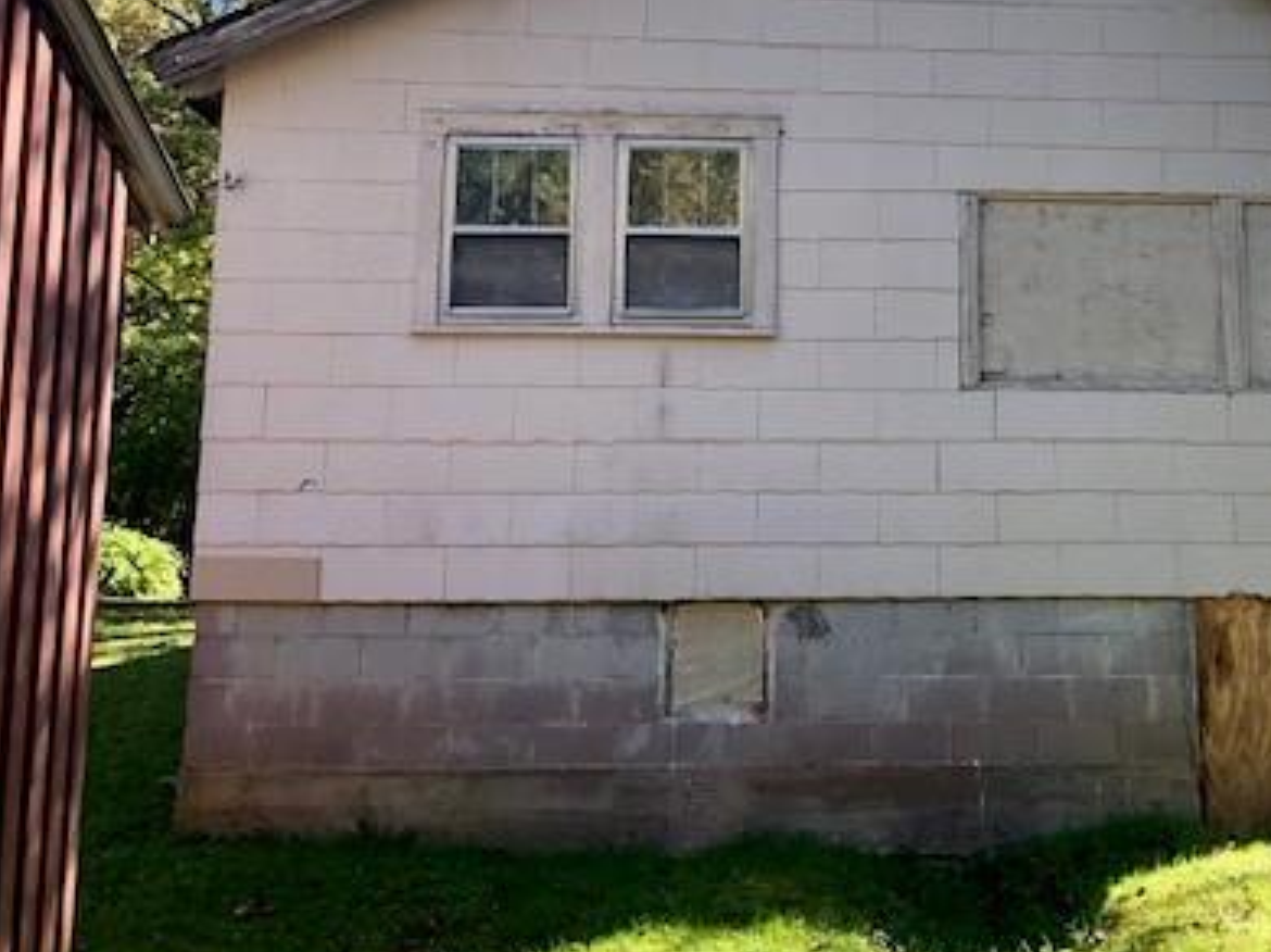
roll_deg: +1.1
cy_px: 310
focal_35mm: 46
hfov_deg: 40.1
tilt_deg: +11.2
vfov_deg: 31.2
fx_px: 1688
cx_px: 952
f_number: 1.8
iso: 20
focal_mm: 3.99
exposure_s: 1/254
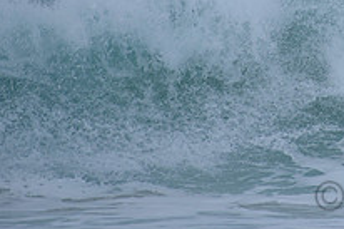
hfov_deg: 1.5
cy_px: -81
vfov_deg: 1.0
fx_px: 13472
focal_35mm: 1411
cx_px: 444
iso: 360
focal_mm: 500
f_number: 5.6
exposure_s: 1/2000
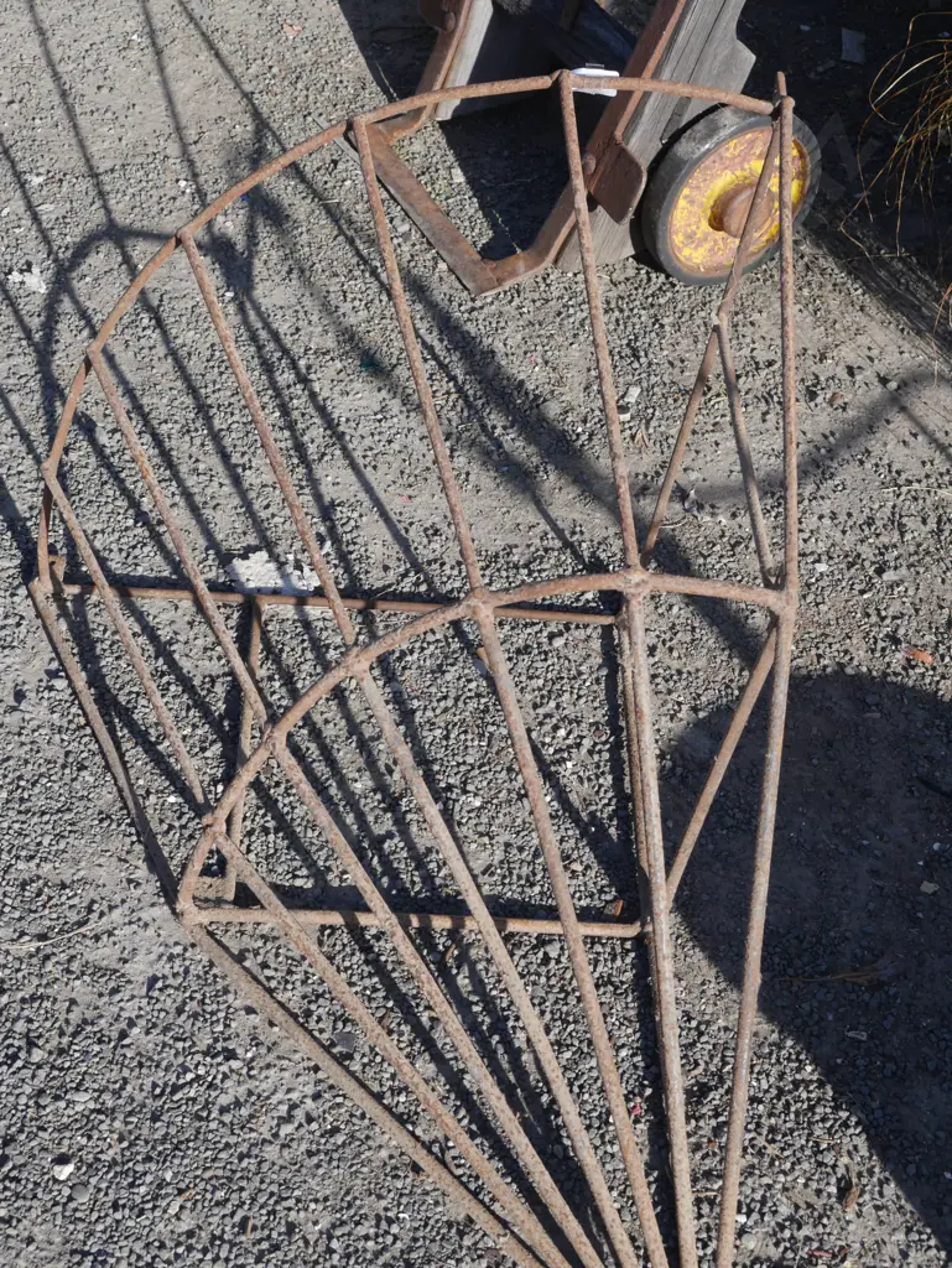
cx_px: 476
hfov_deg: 28.1
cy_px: 634
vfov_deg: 36.8
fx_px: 1905
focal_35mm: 52
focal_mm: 26
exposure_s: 1/250
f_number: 8
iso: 200
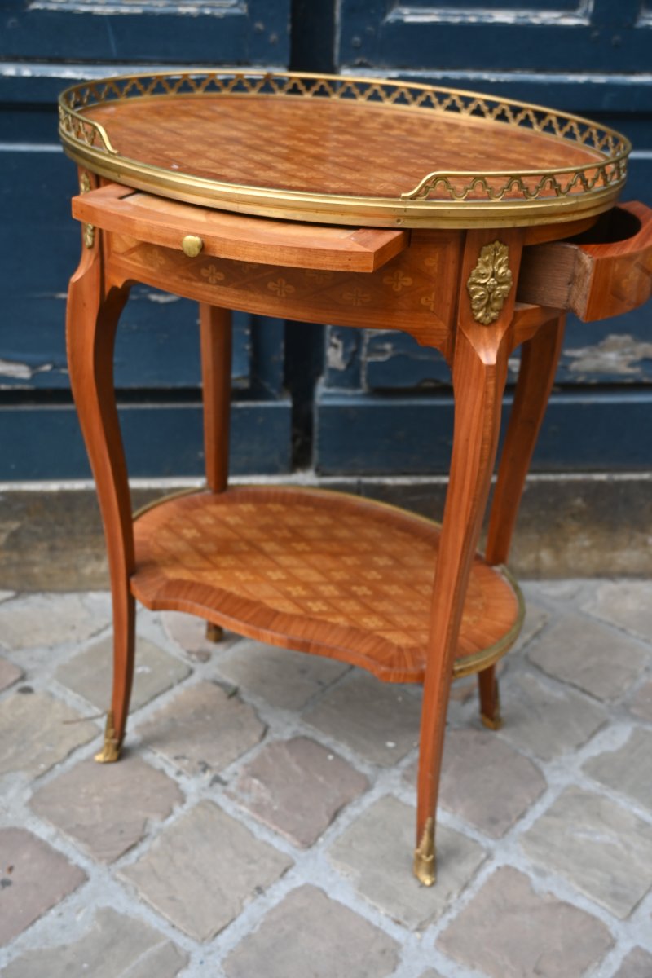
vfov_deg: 49.6
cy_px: 489
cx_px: 326
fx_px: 1059
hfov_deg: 34.2
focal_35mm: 39
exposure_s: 1/250
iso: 220
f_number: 4
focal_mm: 26
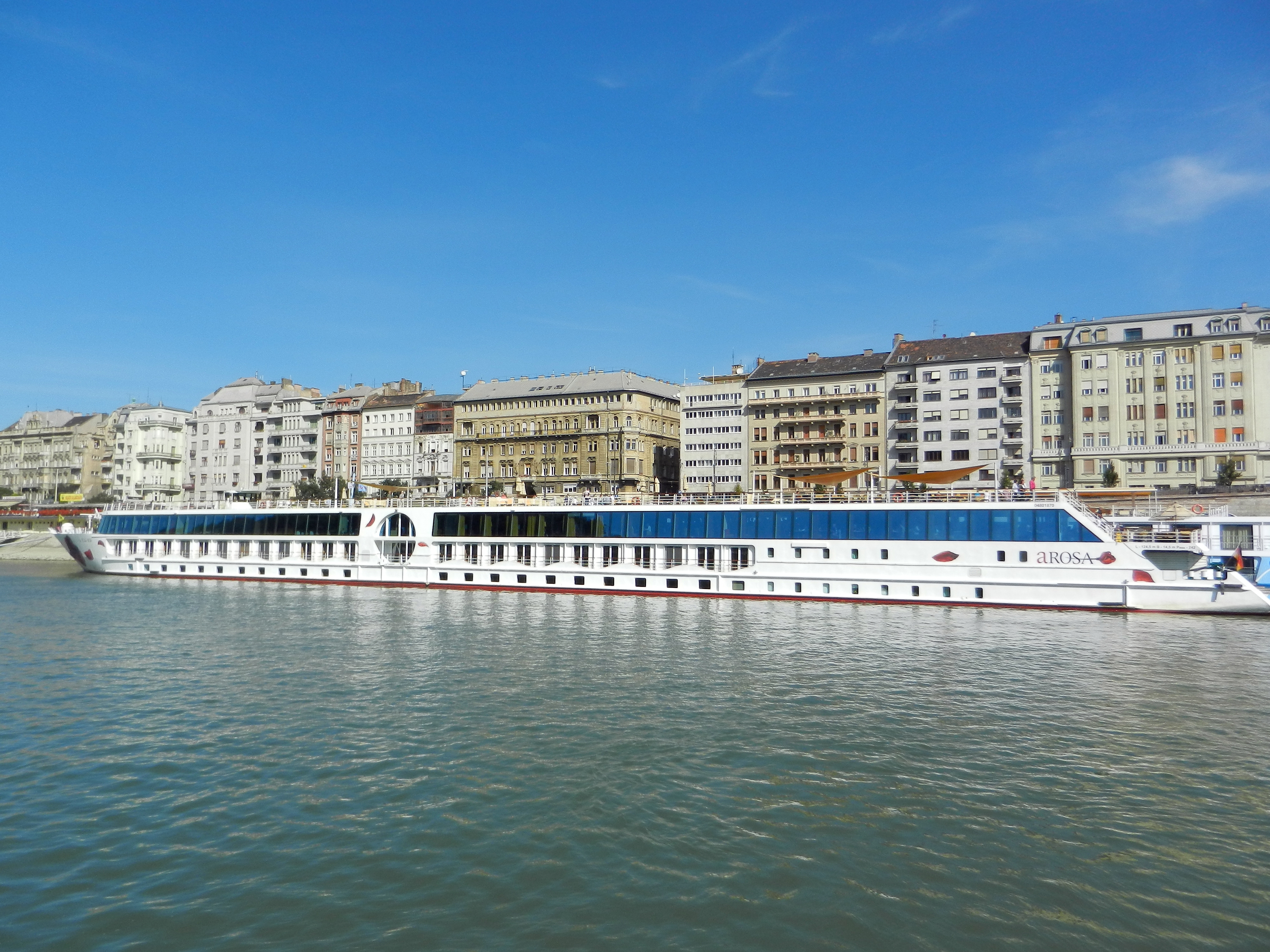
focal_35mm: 25
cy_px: 476
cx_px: 635
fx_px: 917
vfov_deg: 54.9
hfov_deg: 69.4
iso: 160
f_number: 7
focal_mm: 4.5
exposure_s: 1/500
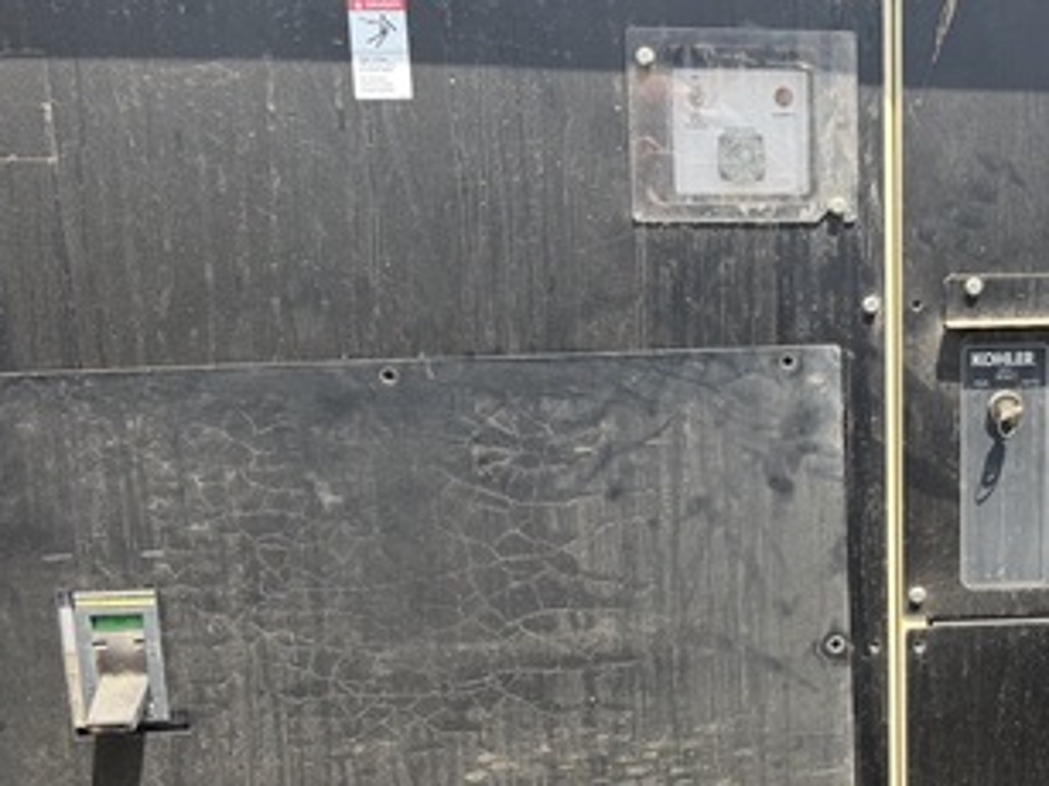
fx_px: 1515
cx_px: 885
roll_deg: -0.2
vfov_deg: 29.0
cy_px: 482
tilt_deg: -10.7
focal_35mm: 50
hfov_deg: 36.5
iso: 100
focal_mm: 6.76
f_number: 1.78
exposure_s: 1/1585
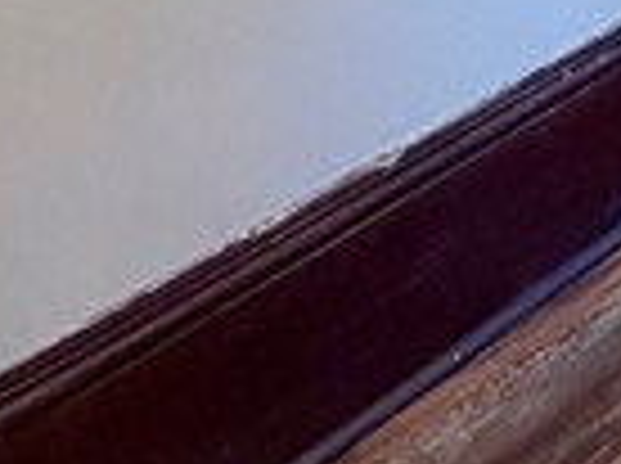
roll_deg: +1.2
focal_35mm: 104
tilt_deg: -1.6
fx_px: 1862
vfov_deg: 11.0
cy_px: -784
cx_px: 1094
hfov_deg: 16.2
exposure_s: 1/60
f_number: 2.2
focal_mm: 2.22
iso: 400
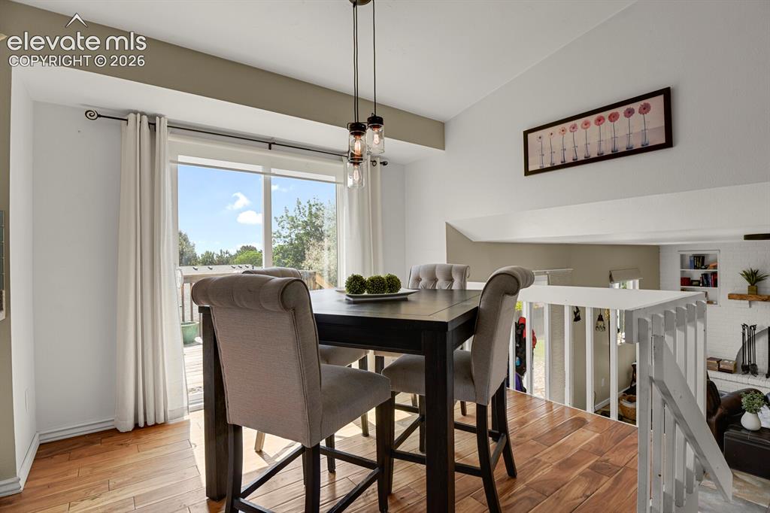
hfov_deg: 93.3
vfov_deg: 70.4
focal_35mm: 17
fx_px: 363
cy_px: 256
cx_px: 385
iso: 250
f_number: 6.3
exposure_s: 1/13
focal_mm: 17
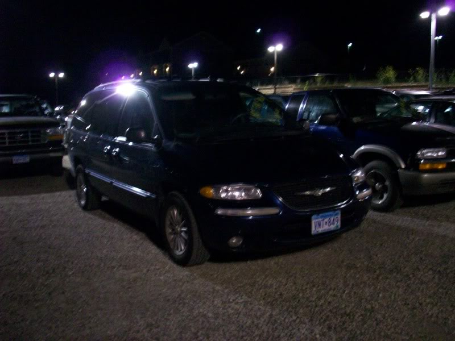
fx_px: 486
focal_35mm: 37
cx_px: 228
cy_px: 170
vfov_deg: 38.7
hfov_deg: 50.1
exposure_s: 1/8
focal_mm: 6.2
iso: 200
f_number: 2.8
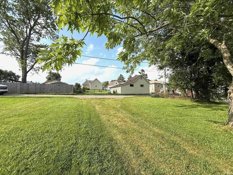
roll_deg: +0.0
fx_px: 94
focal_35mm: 14
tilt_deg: +4.2
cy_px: 88
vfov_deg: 85.7
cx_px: 116
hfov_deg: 102.1
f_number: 2.2
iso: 50
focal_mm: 2.22
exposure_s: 1/1795
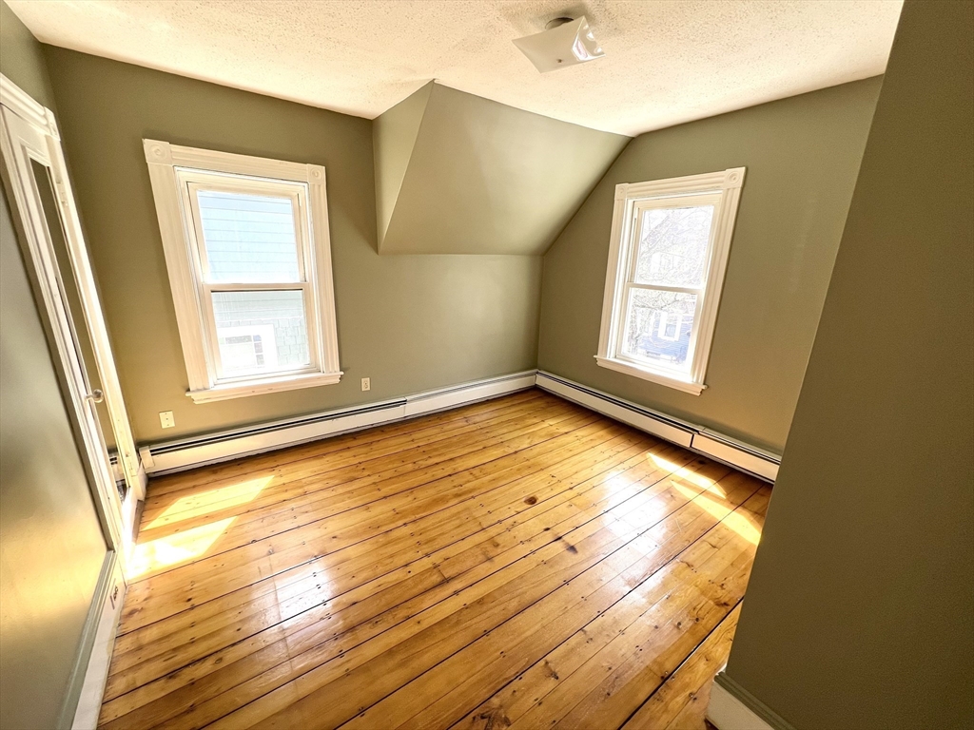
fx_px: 366
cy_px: 365
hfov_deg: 106.2
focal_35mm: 13
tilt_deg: -16.2
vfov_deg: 89.9
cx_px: 487
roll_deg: -1.7
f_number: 1.8
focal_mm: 1.57
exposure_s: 1/99
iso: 64
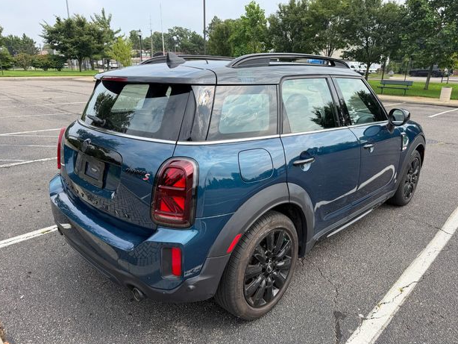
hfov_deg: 69.4
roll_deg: -0.8
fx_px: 331
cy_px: 174
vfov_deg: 54.9
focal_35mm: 25
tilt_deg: -17.2
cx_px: 235
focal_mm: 6.76
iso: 80
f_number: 1.78
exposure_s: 1/1770
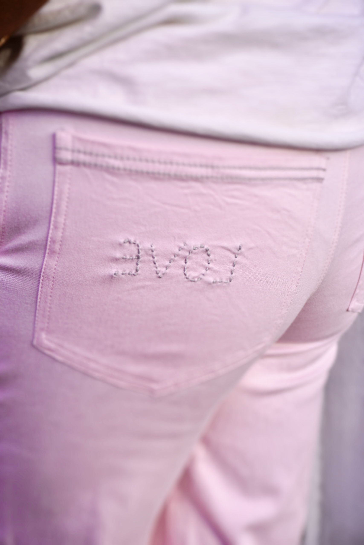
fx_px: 682
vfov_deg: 43.6
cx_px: 182
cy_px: 272
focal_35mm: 45
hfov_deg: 29.9
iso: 100
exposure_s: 1/400
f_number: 5
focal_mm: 30
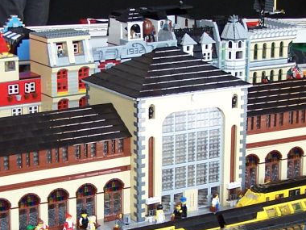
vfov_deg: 12.7
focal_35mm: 116
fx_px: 1025
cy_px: 169
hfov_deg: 17.0
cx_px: 154
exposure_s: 1/20
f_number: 2.9
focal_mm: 7.1
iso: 80
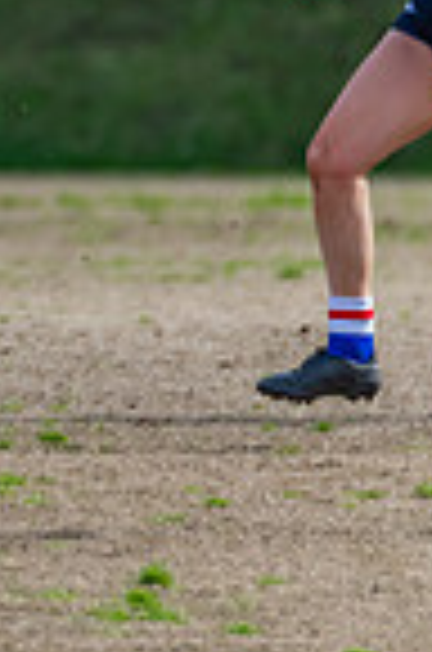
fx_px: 37237
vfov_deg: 1.0
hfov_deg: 0.7
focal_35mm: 2059
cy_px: -6
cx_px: -408
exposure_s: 1/1600
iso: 800
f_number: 6.3
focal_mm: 500
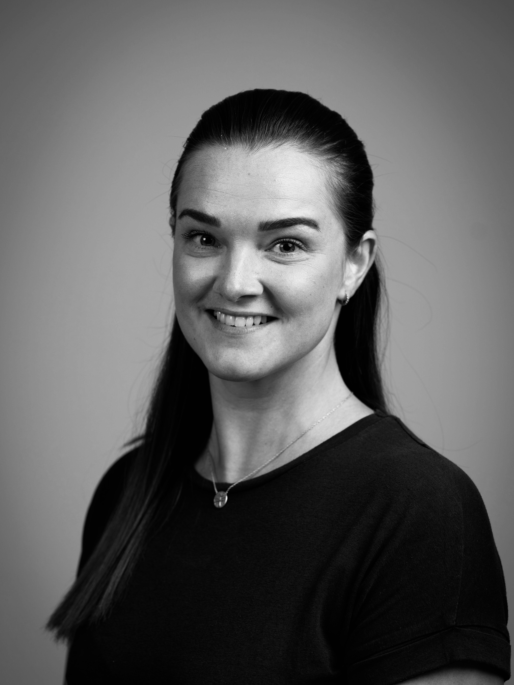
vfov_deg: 20.6
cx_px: 255
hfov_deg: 15.6
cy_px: 377
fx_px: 1881
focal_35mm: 95
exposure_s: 1/250
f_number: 4
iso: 100
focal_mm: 87
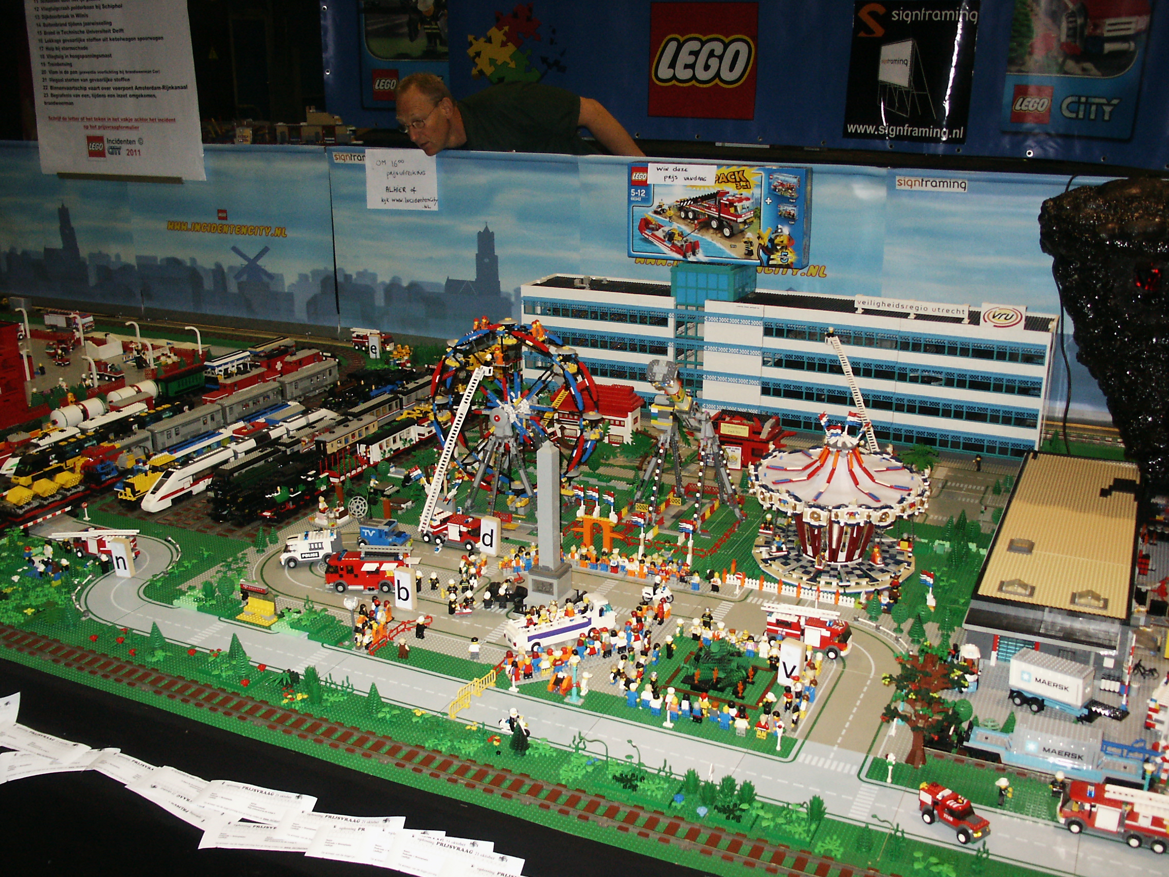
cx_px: 584
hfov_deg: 52.6
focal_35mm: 35
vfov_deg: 40.7
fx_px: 1182
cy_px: 438
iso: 200
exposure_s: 1/45
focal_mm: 7.18
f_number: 3
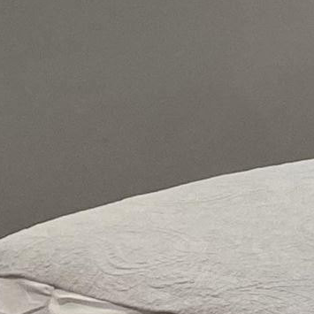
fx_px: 2042
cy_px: -175
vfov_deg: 8.6
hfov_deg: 7.5
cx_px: 1008
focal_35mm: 199
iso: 100
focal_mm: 4.25
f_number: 1.8
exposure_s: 1/62
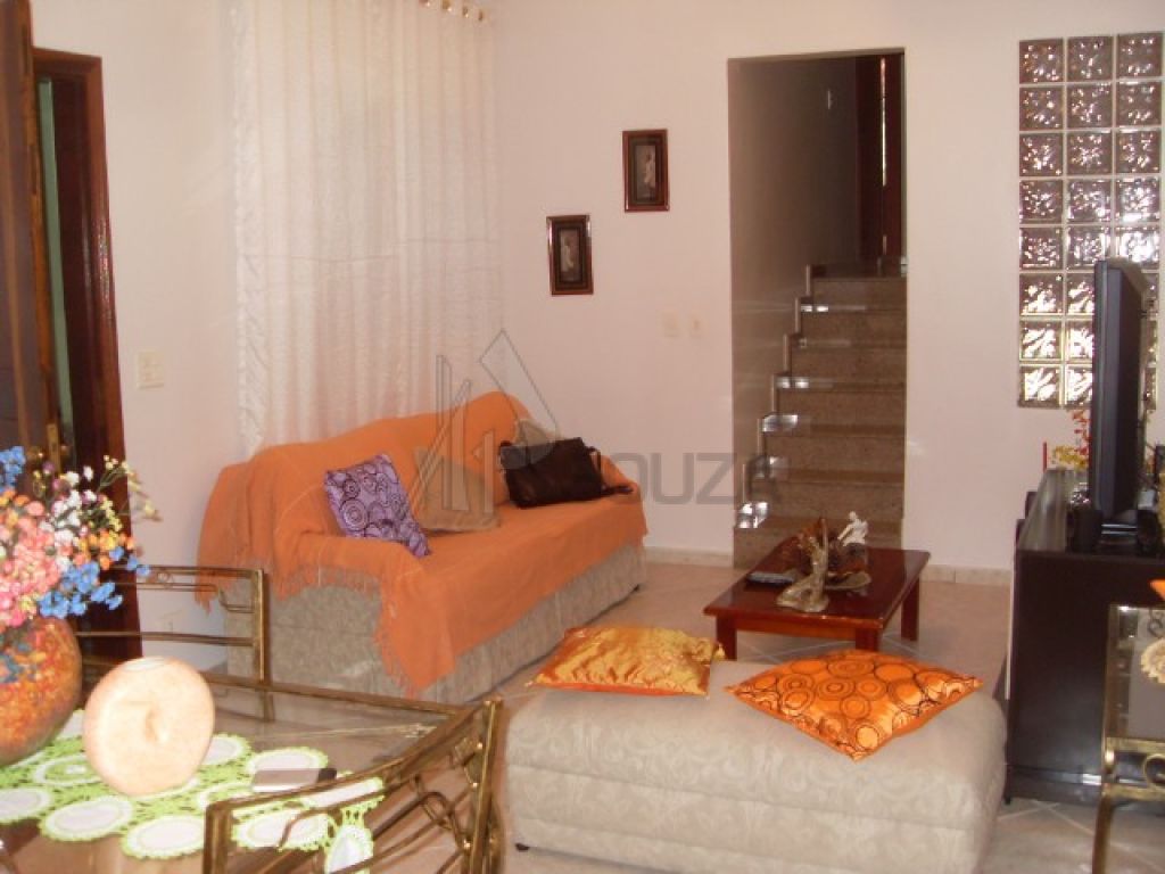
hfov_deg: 50.1
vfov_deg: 38.7
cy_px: 437
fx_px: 1245
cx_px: 582
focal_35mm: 37
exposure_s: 1/45
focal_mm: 6.3
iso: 160
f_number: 2.8
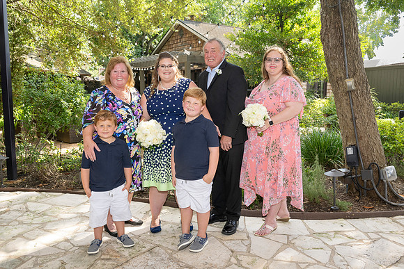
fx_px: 339
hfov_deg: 61.5
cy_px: 134
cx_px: 202
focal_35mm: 30
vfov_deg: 43.3
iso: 400
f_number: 6.3
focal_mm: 29
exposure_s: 1/160
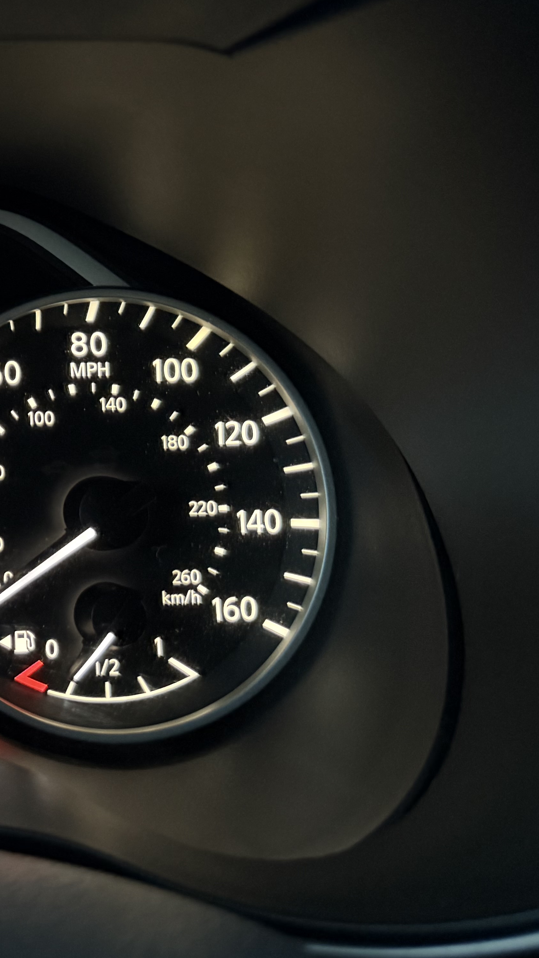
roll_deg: -0.2
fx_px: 1271
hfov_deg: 19.6
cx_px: -347
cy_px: 394
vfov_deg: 41.2
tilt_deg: -17.8
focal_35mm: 50
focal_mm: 6.76
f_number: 1.78
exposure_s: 1/58
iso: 640
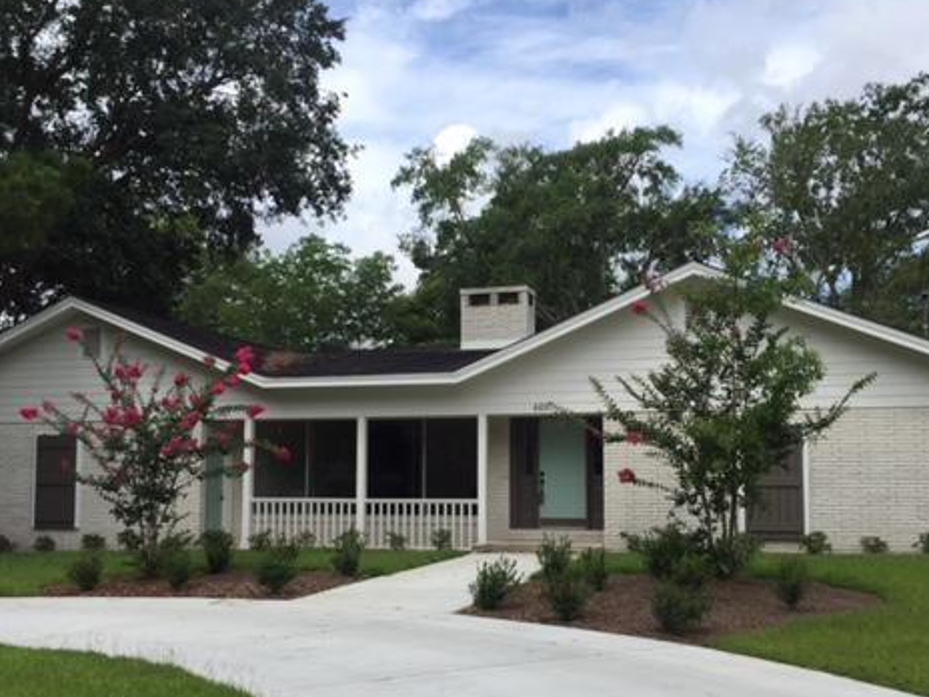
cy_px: 423
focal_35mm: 40
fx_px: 1073
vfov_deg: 35.8
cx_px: 477
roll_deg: -1.3
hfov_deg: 46.8
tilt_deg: +4.3
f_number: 2.2
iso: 32
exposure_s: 1/1464
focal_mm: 4.15
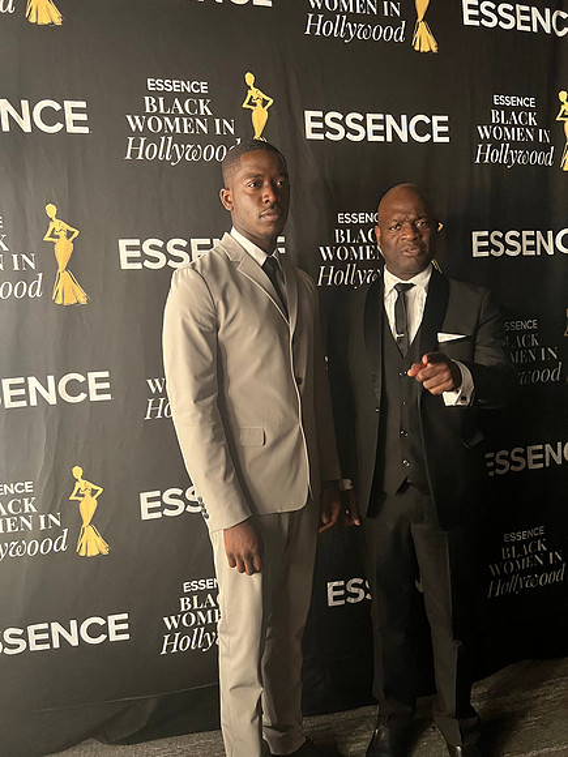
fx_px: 569
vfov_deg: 67.3
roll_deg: +3.2
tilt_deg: -3.9
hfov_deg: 53.1
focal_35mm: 26
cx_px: 284
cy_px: 378
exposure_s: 1/30
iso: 640
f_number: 1.5
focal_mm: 5.7
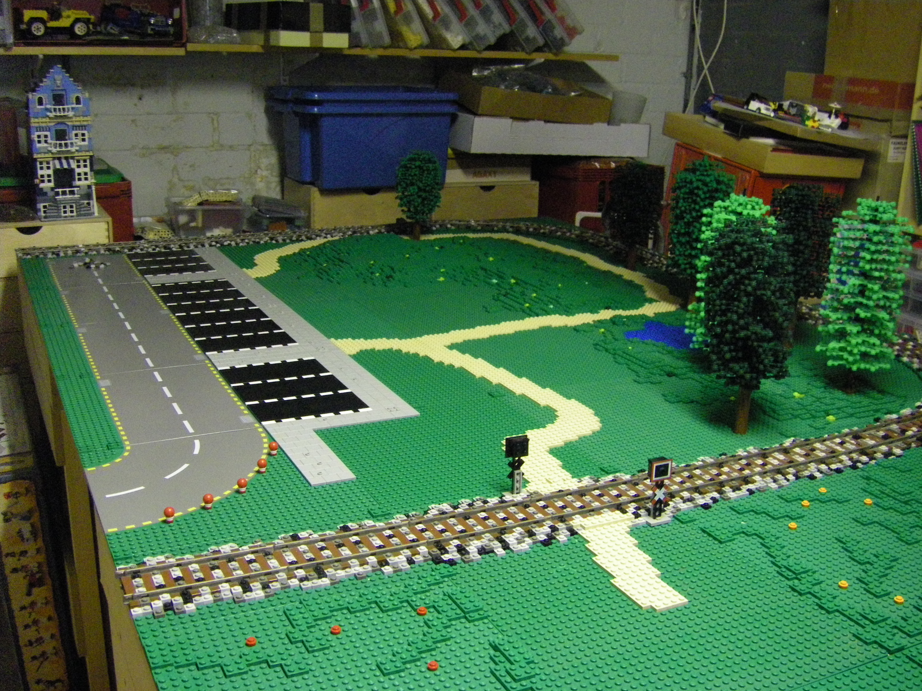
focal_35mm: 38
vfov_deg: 37.7
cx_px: 461
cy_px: 346
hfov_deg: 49.0
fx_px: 1012
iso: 800
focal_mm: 6.3
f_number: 3.5
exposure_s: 1/20
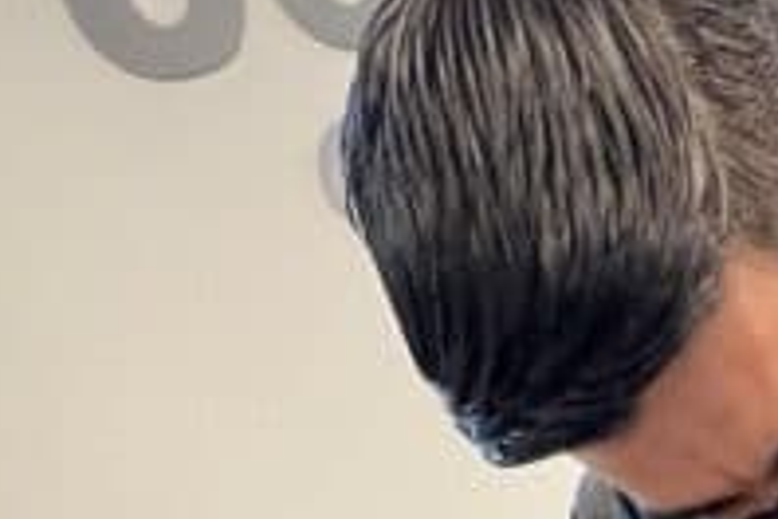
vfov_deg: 16.1
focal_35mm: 70
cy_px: 963
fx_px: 1513
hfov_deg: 21.8
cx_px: 1289
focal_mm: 1.57
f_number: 1.8
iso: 160
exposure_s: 1/60
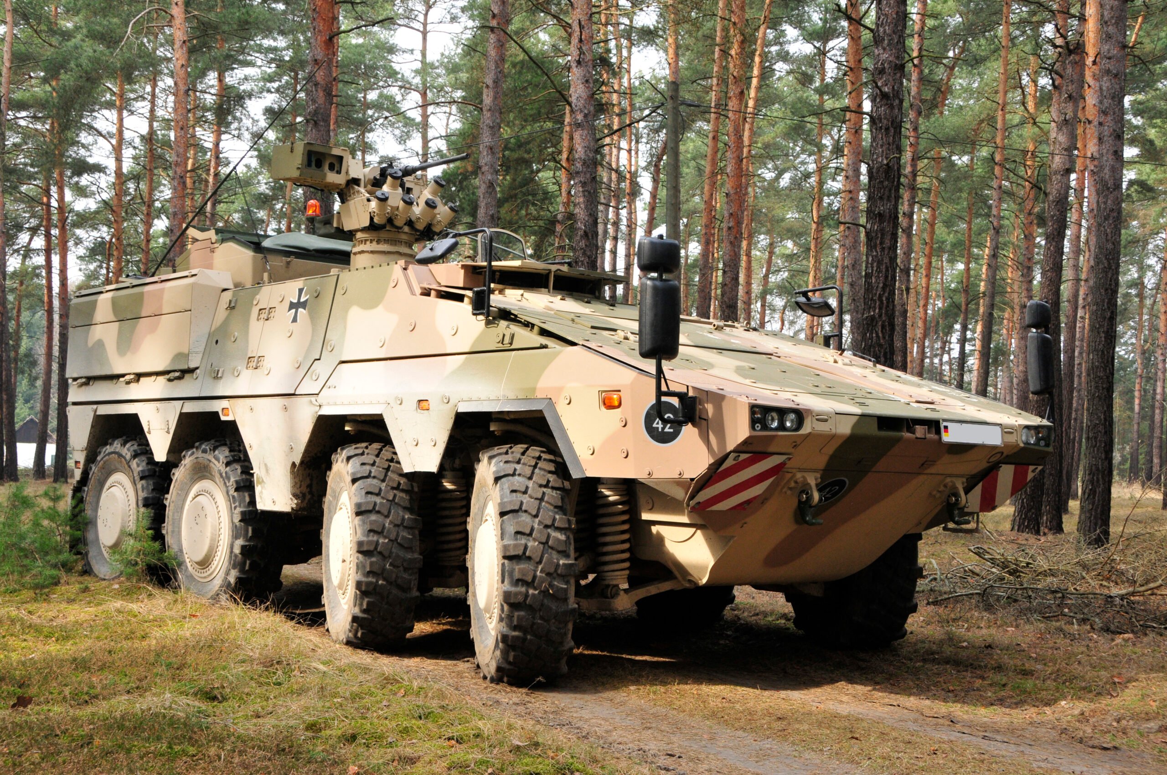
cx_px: 584
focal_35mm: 46
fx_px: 1505
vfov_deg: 28.9
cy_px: 388
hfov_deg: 42.4
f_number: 9
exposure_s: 1/125
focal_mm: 31
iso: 640
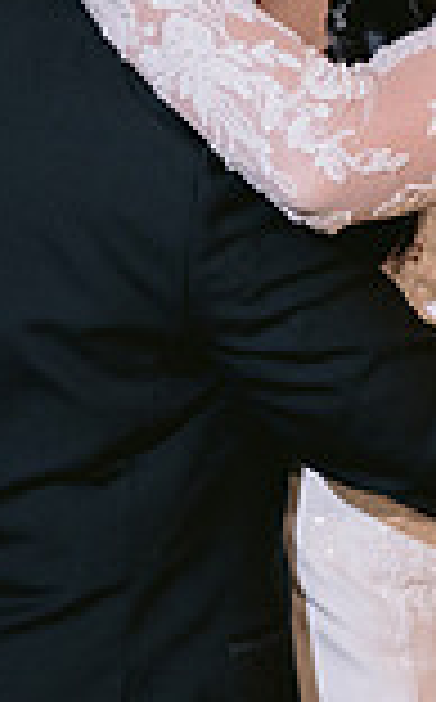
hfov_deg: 9.8
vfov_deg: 15.6
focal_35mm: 133
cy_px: 101
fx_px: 2538
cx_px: 126
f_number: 3.2
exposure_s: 1/125
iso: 1600
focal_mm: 35
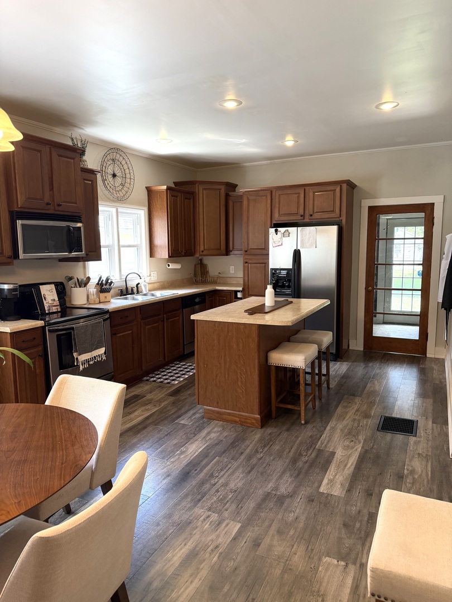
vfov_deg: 71.6
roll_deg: +0.5
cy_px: 301
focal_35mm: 24
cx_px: 226
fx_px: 418
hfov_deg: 56.8
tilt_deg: -7.8
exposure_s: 1/135
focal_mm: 6.76
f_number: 1.78
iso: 200
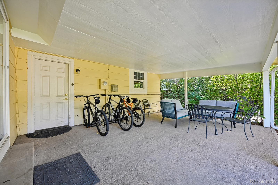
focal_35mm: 14
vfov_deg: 81.2
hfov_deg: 104.3
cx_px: 139
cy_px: 92
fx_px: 108
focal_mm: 14
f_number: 8
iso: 110
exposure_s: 1/15
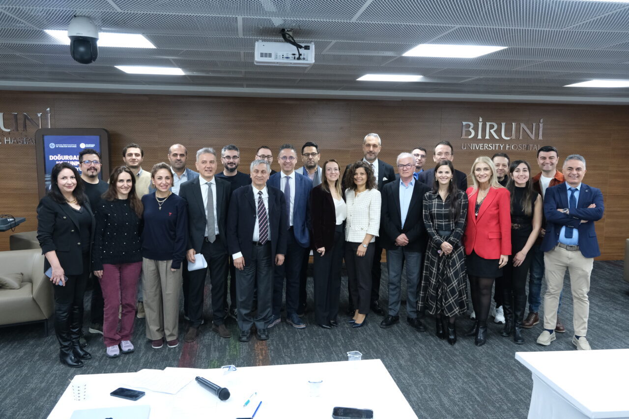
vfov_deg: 43.6
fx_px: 524
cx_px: 314
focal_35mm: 30
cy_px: 210
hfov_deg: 61.9
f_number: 4.5
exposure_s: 1/50
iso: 2000
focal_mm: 20.2
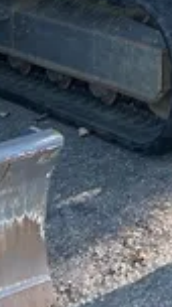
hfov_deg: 8.5
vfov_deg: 12.9
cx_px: 302
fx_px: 1116
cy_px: -375
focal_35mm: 137
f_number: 1.5
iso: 50
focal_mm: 5.7
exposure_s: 1/418
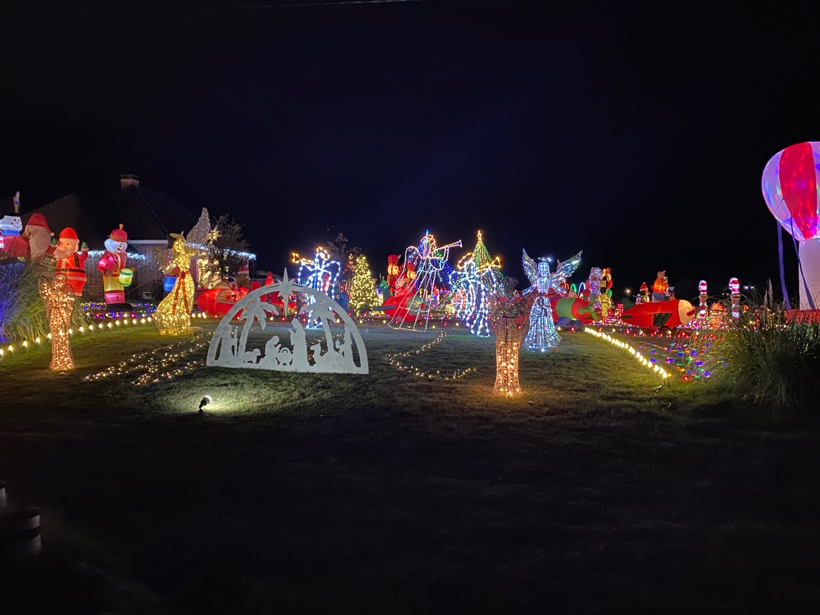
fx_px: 616
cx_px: 410
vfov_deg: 53.1
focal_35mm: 26
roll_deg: +0.6
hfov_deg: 67.3
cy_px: 308
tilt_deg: -1.2
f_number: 1.8
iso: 1000
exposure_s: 1/24
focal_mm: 4.25
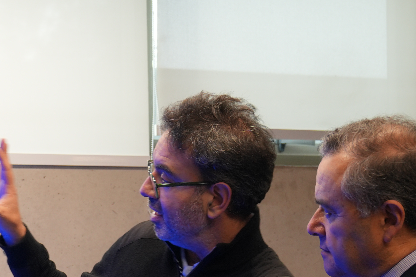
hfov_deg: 13.7
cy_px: 257
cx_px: 16
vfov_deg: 9.2
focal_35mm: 148
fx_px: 1710
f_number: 4
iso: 400
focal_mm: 40
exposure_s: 1/60
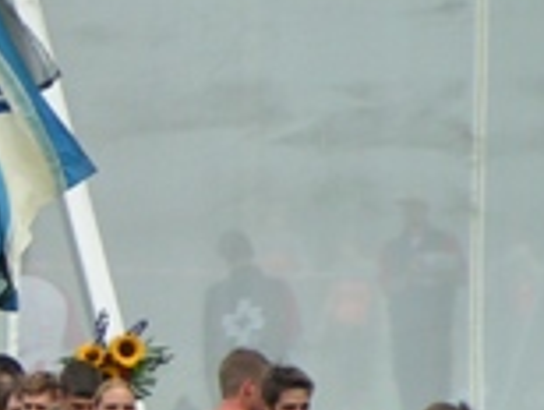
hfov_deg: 2.1
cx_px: -314
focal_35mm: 938
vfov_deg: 1.6
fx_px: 14764
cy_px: 495
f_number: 3.5
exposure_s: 1/640
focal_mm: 34.5
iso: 50
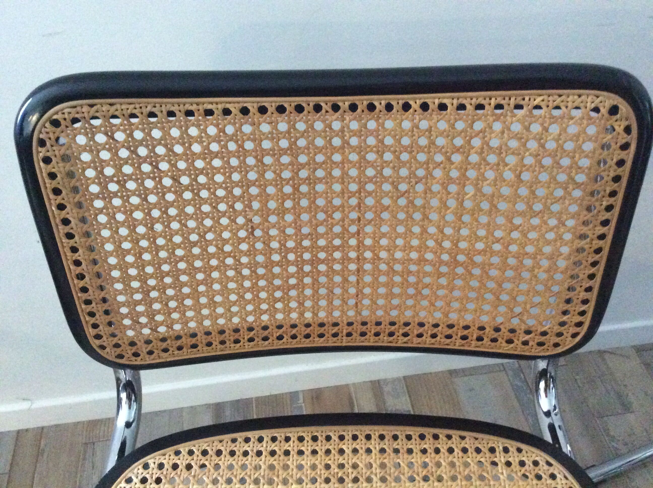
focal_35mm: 32
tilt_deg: -45.4
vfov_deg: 44.1
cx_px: 326
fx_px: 603
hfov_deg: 56.9
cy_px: 244
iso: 640
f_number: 2.4
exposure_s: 1/17
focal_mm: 3.3
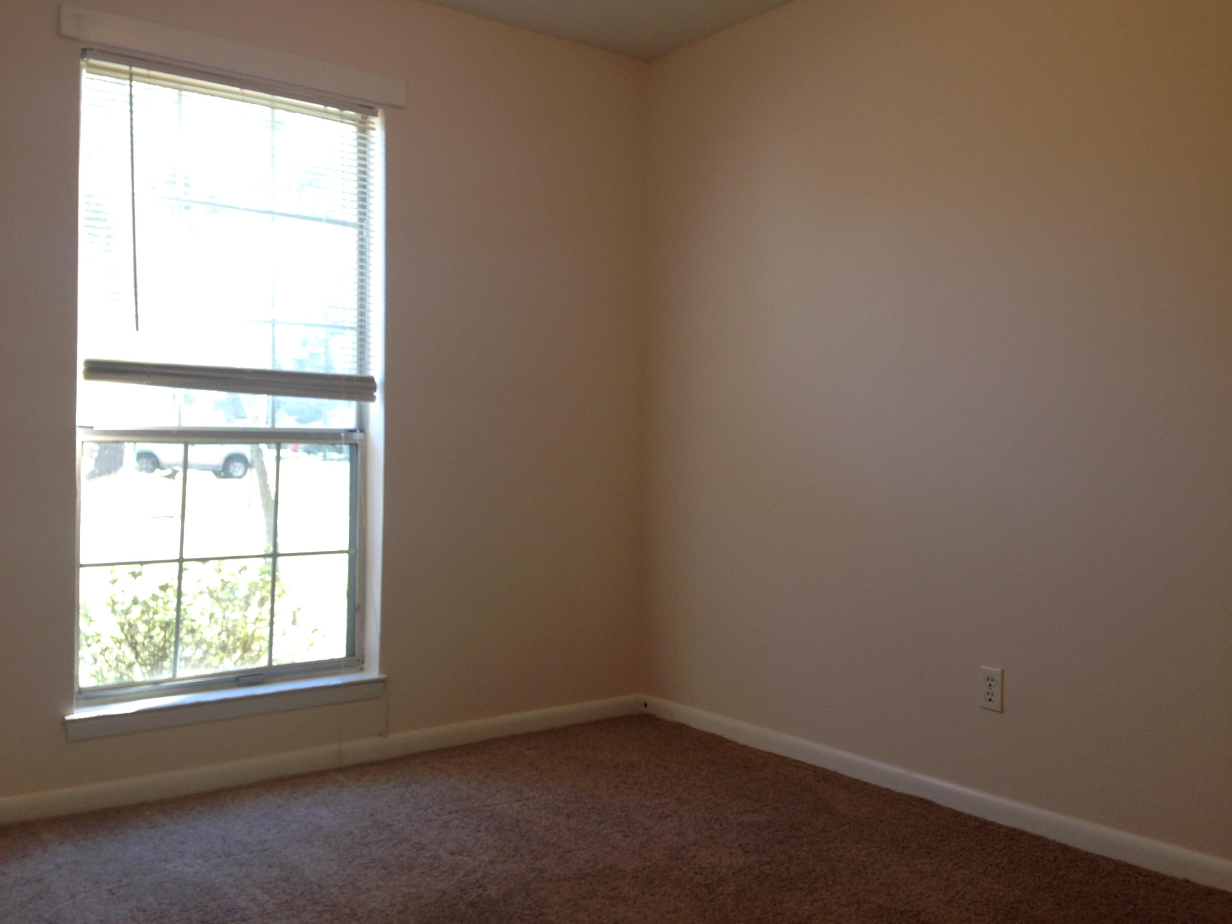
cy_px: 462
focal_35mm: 33
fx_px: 1174
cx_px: 616
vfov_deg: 42.9
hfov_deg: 55.4
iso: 64
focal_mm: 4.12
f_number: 2.4
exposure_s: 1/40
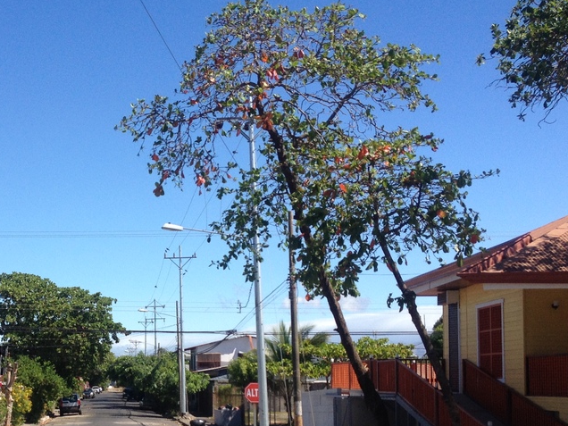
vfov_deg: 22.0
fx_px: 1083
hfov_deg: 28.6
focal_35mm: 66
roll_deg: -0.2
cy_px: 326
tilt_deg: -0.6
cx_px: 96
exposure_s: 1/1727
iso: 50
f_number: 2.4
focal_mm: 4.28
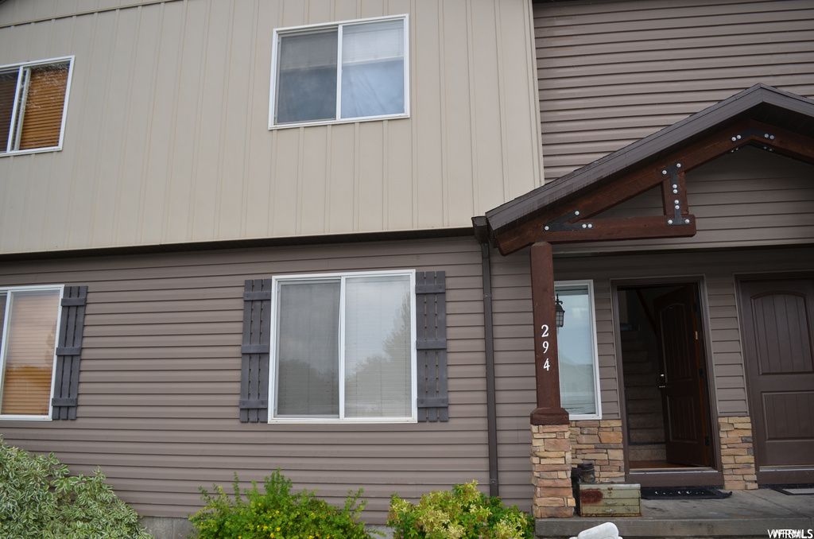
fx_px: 609
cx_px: 407
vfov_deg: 47.7
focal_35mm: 27
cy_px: 270
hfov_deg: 67.5
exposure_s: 1/250
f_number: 5
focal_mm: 18
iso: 100
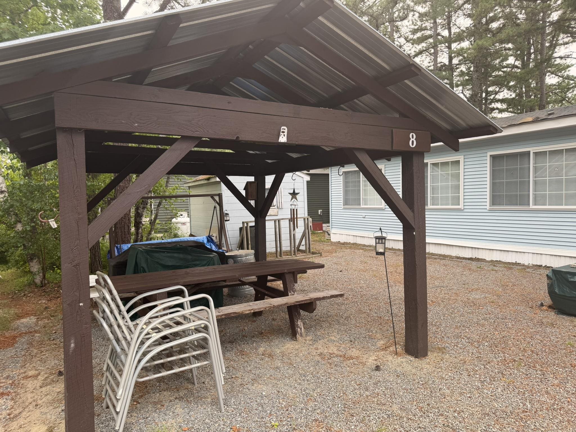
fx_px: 399
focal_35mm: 24
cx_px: 288
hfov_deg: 71.6
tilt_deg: -1.8
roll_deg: +1.5
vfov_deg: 56.8
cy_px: 216
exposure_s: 1/481
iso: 80
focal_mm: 6.76
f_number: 1.78
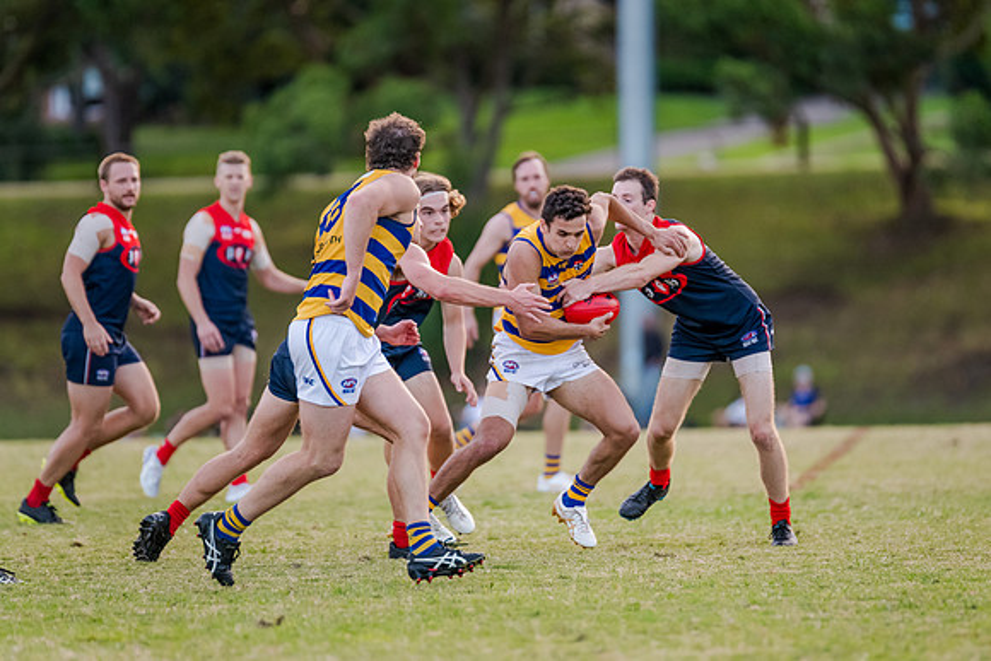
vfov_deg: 3.8
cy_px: 329
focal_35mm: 366
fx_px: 10078
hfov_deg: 5.6
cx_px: 547
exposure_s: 1/1600
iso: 1800
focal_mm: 300
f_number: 2.8
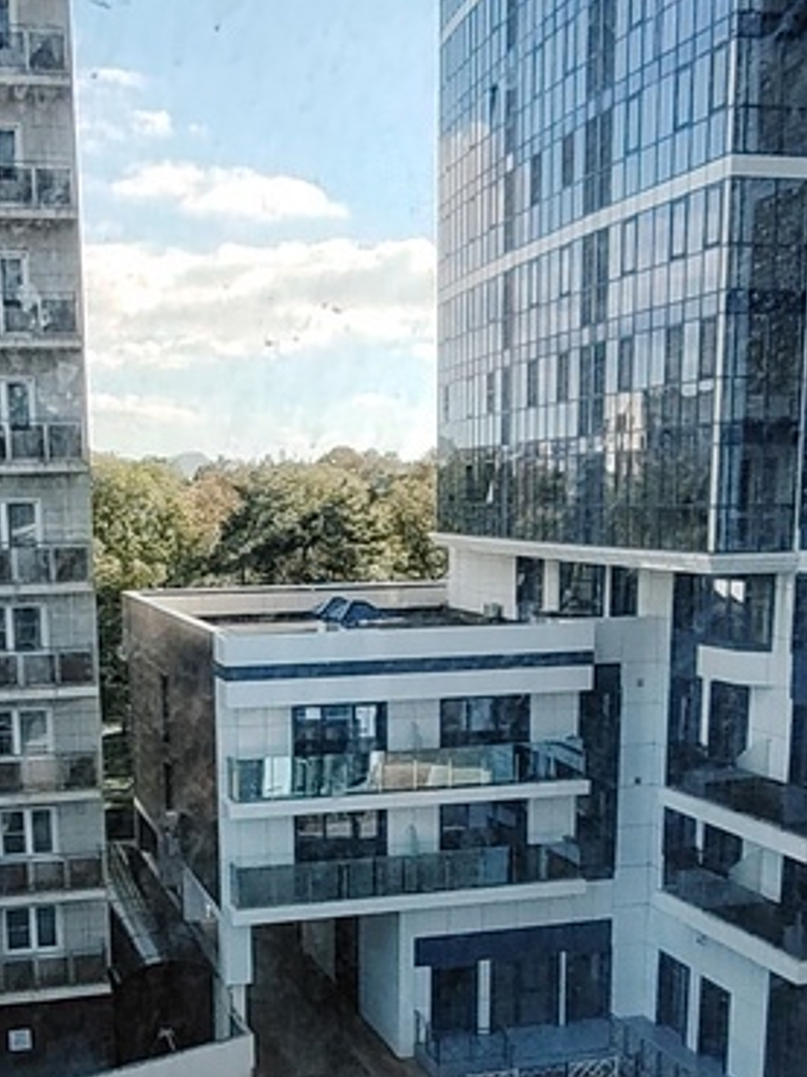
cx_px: 271
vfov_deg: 40.5
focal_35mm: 46
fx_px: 1432
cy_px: 763
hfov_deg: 31.2
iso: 100
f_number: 2.2
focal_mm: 1.42
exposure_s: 1/612
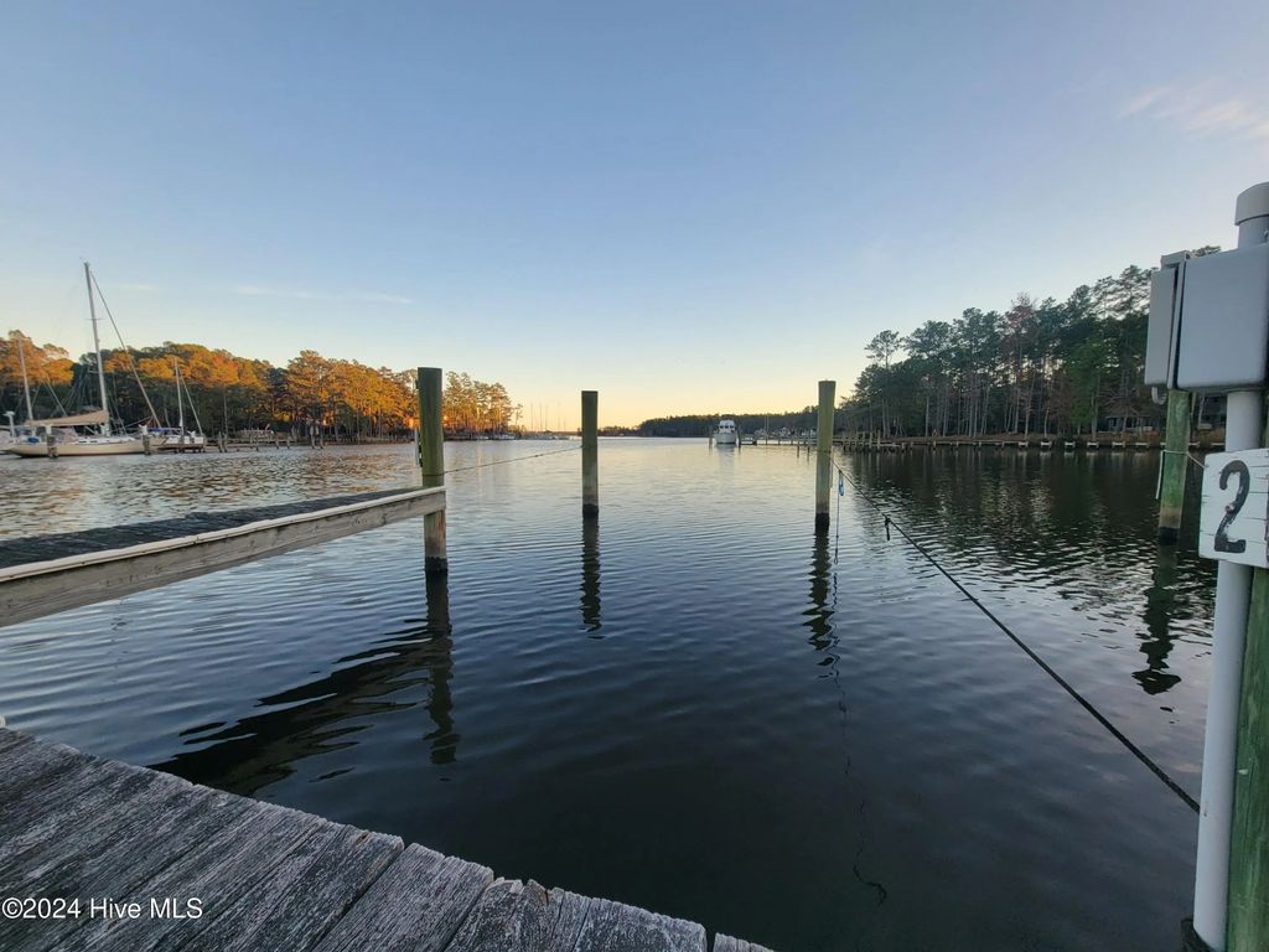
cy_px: 476
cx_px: 634
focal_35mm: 13
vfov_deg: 89.9
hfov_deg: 106.2
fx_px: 477
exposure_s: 1/247
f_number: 2.2
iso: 50
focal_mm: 2.2
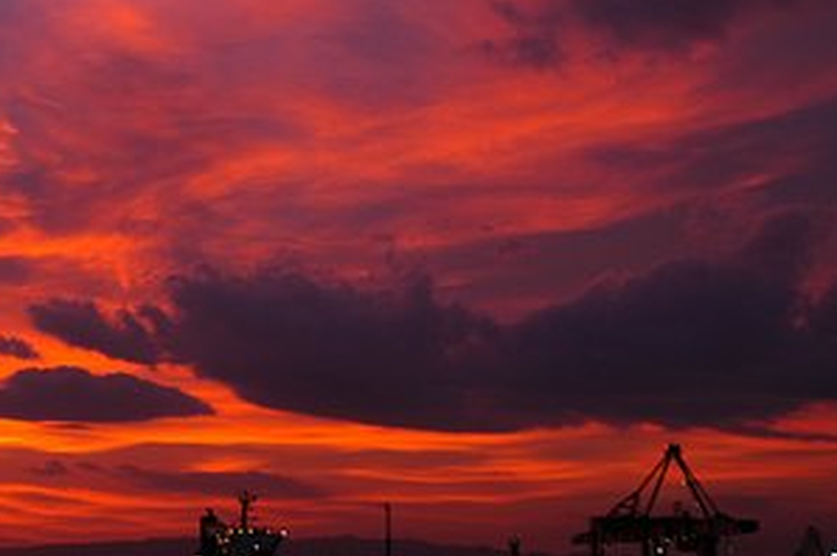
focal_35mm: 75
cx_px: 135
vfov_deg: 18.2
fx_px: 1739
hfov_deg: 26.4
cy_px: 247
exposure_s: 1/30
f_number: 4.8
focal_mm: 29
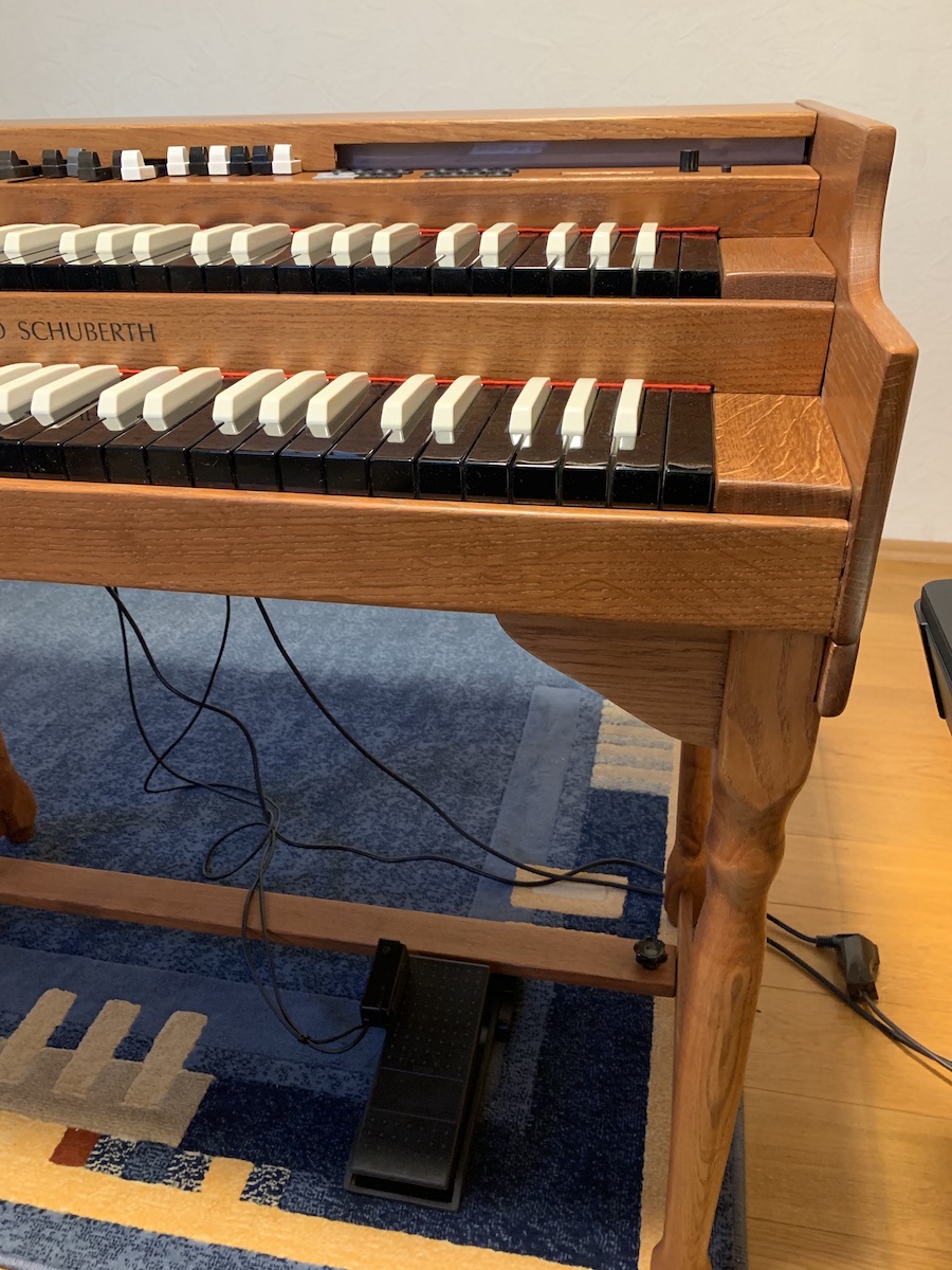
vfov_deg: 67.3
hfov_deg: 53.1
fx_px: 953
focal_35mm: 26
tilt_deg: -30.0
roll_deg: +2.3
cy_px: 635
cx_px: 476
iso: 320
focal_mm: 4.25
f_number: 1.8
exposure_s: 1/25
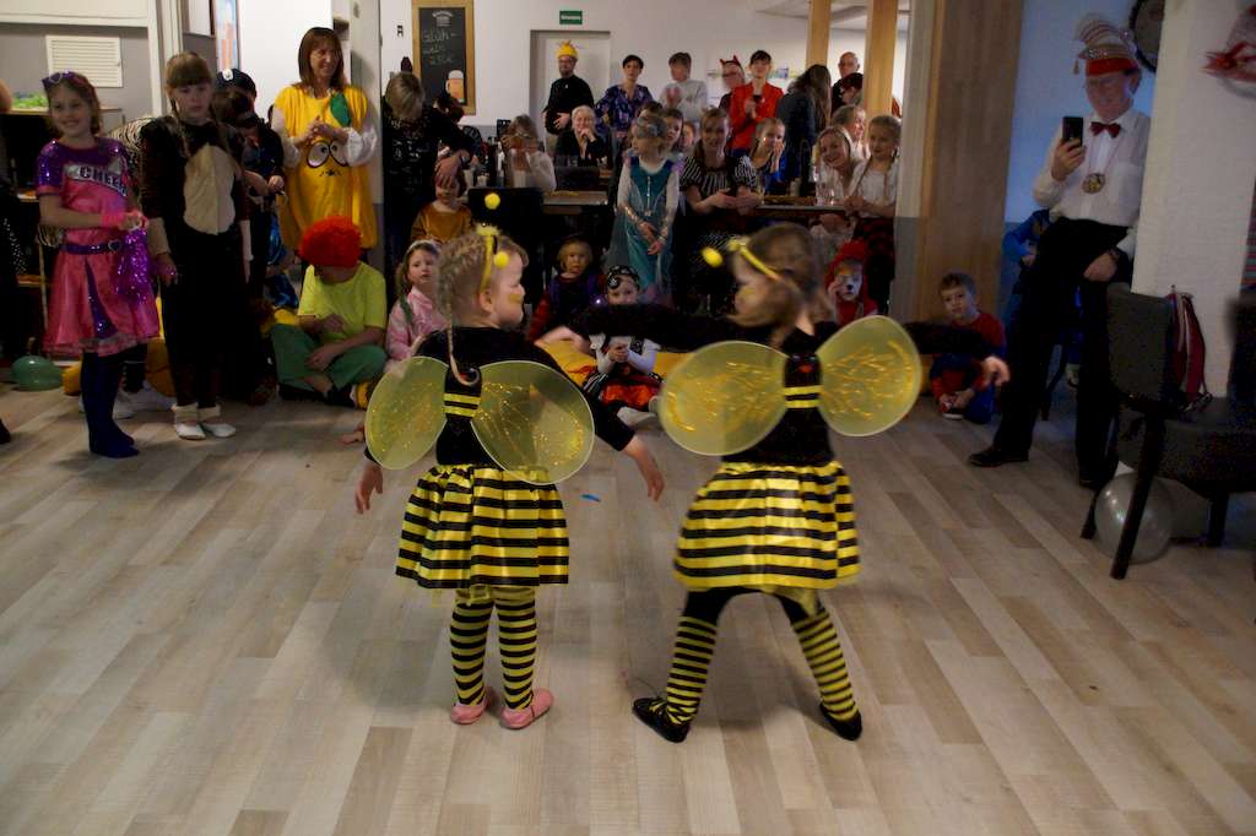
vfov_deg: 39.9
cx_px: 628
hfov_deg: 57.2
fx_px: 1151
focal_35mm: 33
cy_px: 418
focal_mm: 22
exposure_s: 1/40
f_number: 4
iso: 3200
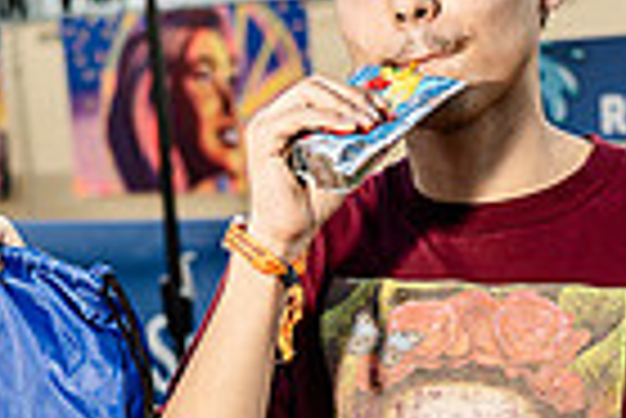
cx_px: 126
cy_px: 470
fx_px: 2977
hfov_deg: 12.0
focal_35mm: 171
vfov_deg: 8.0
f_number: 4
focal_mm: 41
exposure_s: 1/200
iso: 320
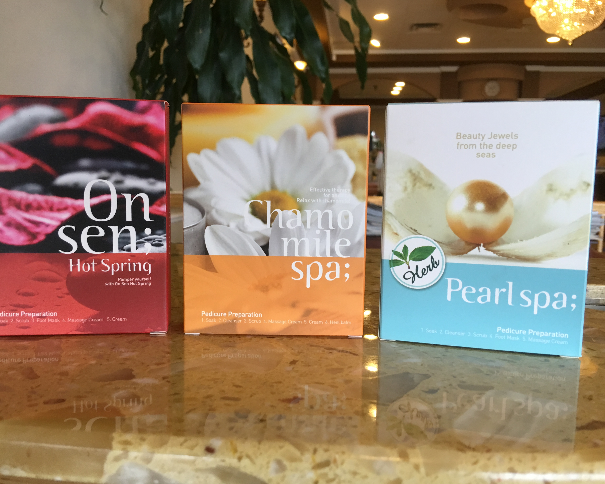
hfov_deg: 57.1
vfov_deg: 47.1
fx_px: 555
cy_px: 239
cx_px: 283
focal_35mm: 31
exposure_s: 1/30
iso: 40
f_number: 2.2
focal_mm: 4.15
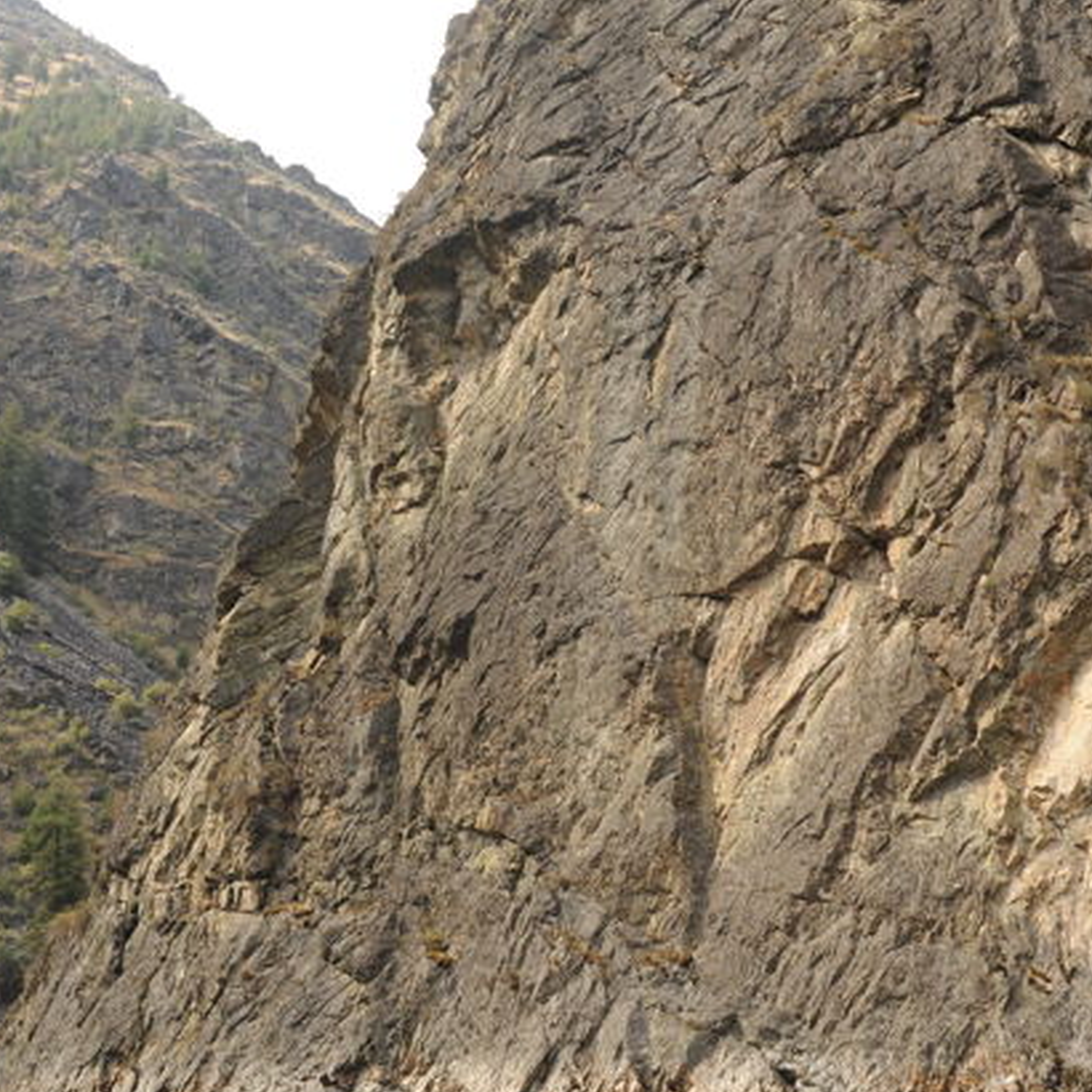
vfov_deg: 29.5
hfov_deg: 29.3
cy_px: 578
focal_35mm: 58
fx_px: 2070
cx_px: 730
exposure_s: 1/250
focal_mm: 35
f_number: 6.3
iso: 200
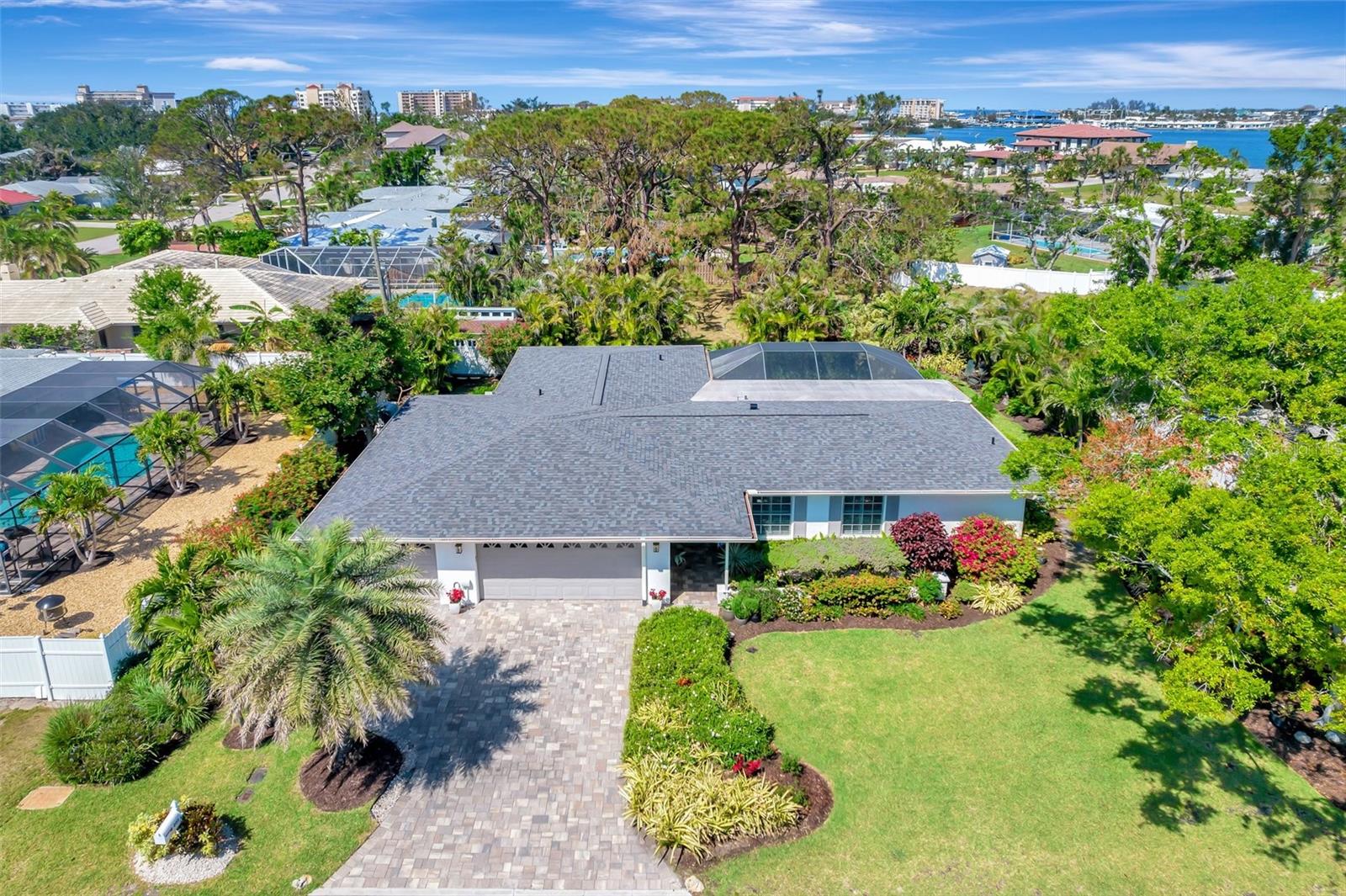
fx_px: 822
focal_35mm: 22
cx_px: 673
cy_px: 448
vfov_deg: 57.2
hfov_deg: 78.6
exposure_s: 1/1250
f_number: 2.8
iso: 110
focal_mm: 8.38
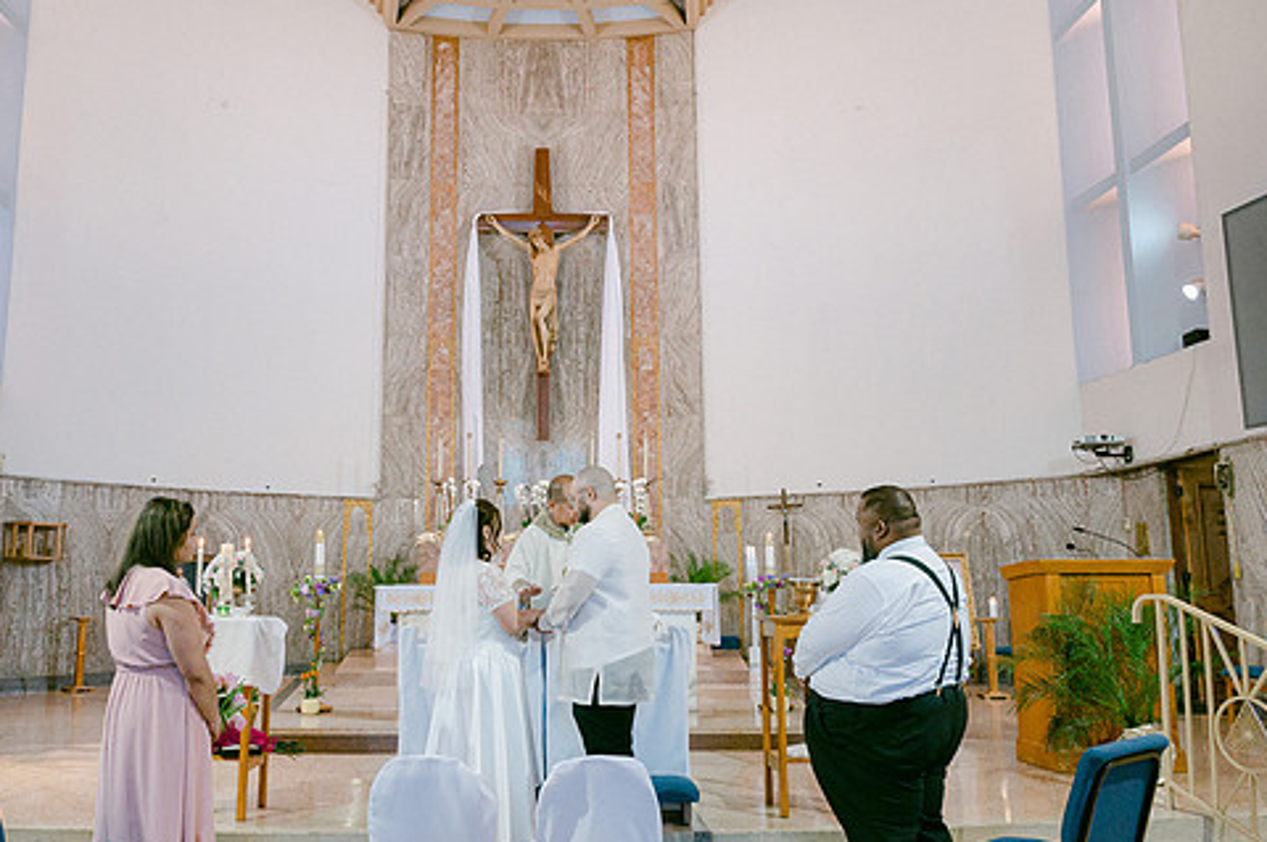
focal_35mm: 29
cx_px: 546
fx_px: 1020
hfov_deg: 63.4
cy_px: 436
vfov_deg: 44.9
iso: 6400
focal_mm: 24
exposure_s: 1/125
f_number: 8
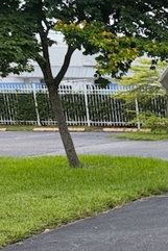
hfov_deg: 10.1
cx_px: 484
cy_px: 318
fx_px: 741
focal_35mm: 106
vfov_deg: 18.1
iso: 100
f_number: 1.78
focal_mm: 6.76
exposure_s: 1/1211
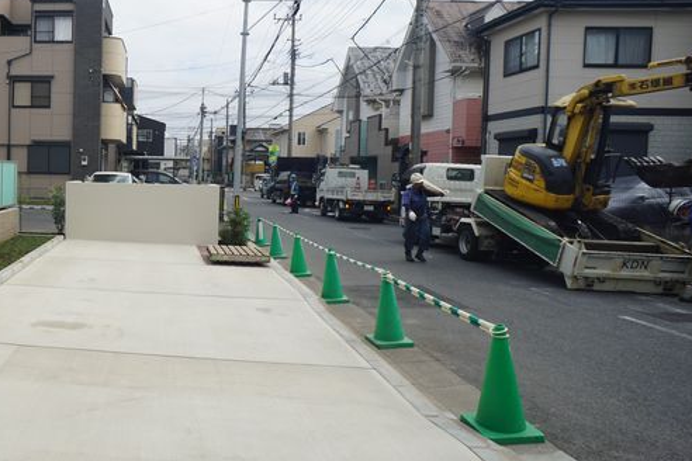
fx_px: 750
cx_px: 143
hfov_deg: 47.0
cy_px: 209
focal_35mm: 39
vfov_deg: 34.2
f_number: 14
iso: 100
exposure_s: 1/100
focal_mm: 16
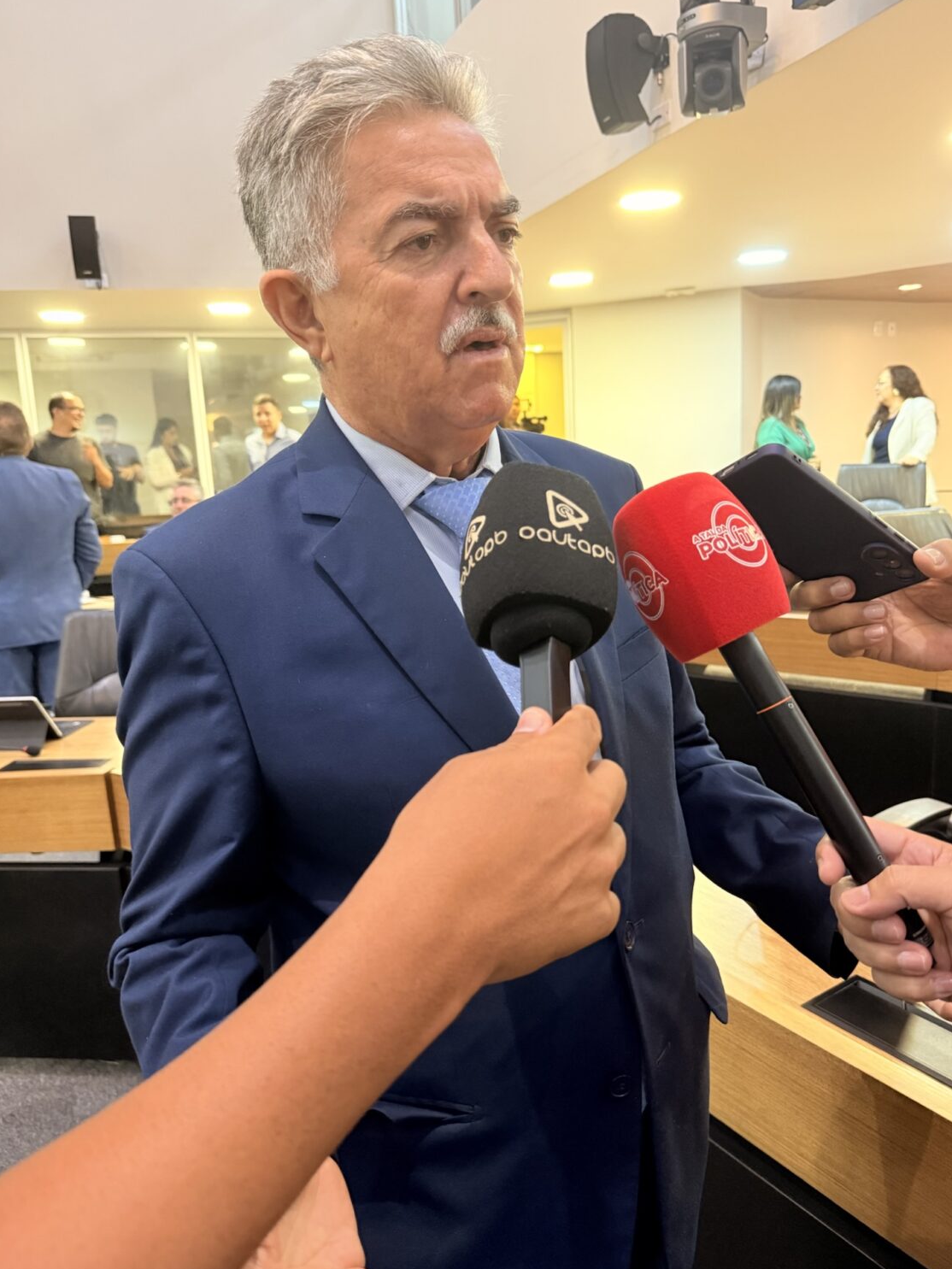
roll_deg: +1.9
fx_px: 917
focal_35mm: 25
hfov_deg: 54.9
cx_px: 491
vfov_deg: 69.4
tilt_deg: -10.0
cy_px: 637
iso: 400
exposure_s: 1/60
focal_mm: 6.76
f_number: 1.78
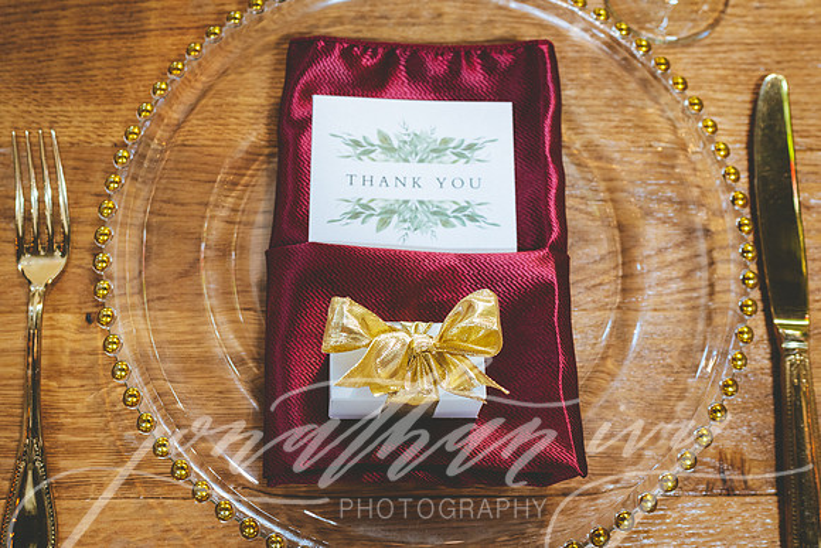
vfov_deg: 27.9
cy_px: 238
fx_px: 1103
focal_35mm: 48
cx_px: 385
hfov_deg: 40.8
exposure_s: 1/60
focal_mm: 35
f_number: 4
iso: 1600
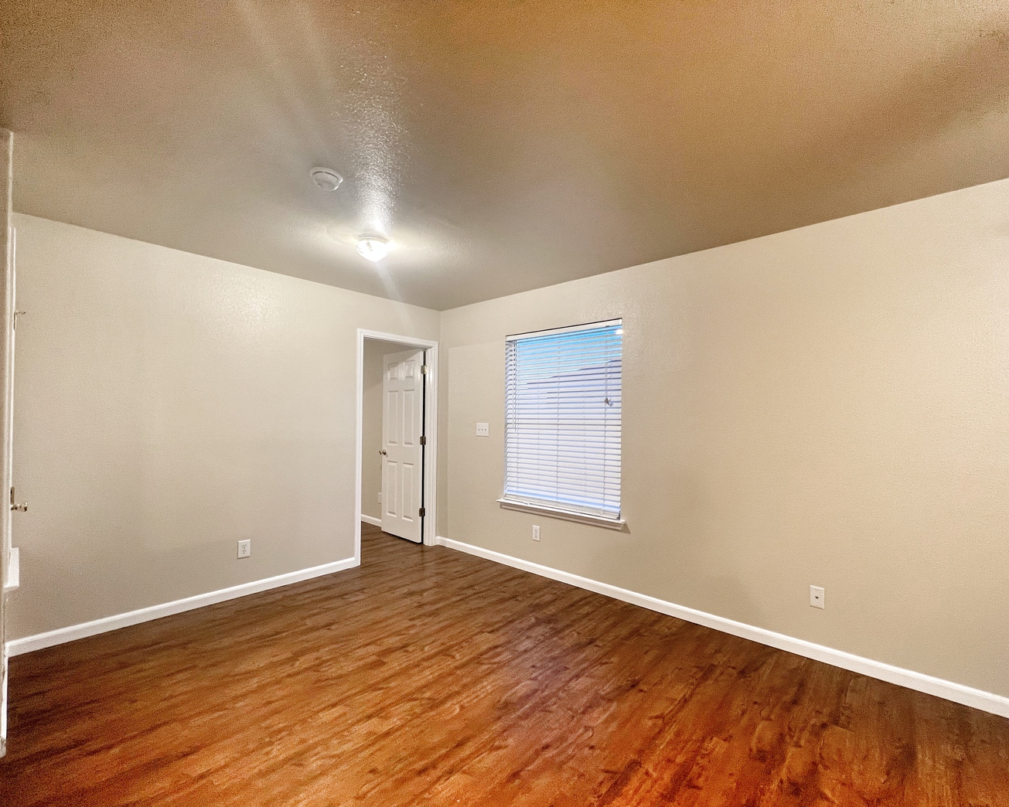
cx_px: 533
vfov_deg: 88.0
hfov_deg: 100.6
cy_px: 417
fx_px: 418
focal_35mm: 14
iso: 200
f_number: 1.8
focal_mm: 1.57
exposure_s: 1/60
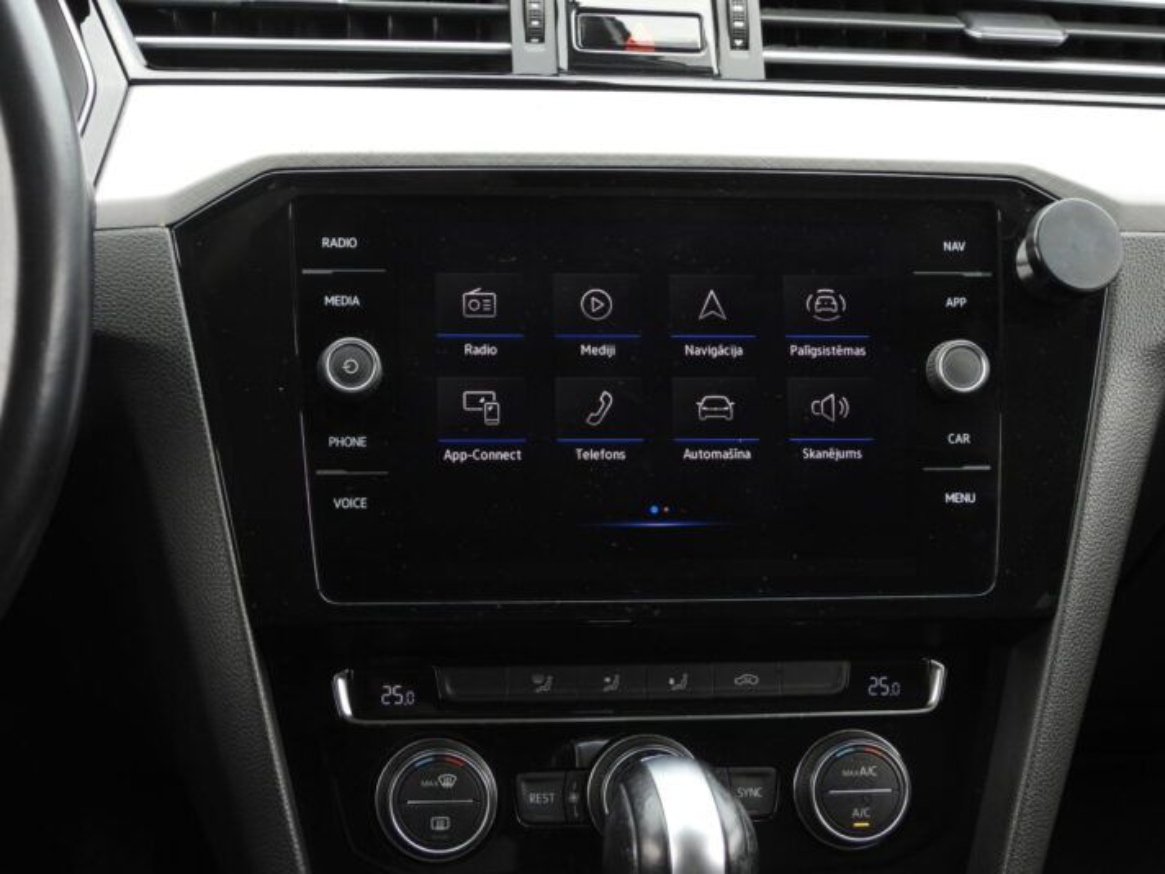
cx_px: 582
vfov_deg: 19.6
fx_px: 2524
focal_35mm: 75
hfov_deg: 26.0
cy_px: 437
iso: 100
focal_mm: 13.5
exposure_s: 1/60
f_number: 3.5
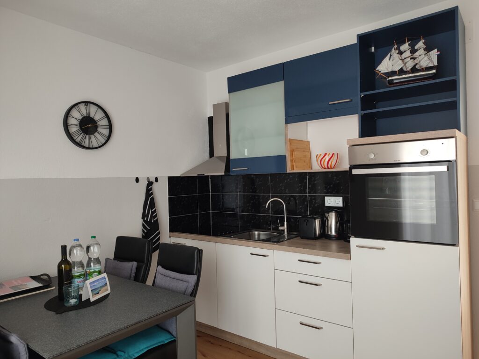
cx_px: 240
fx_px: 332
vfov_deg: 56.8
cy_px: 180
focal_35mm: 24
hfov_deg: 71.6
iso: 357
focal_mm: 5.89
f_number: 1.89
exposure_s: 1/33
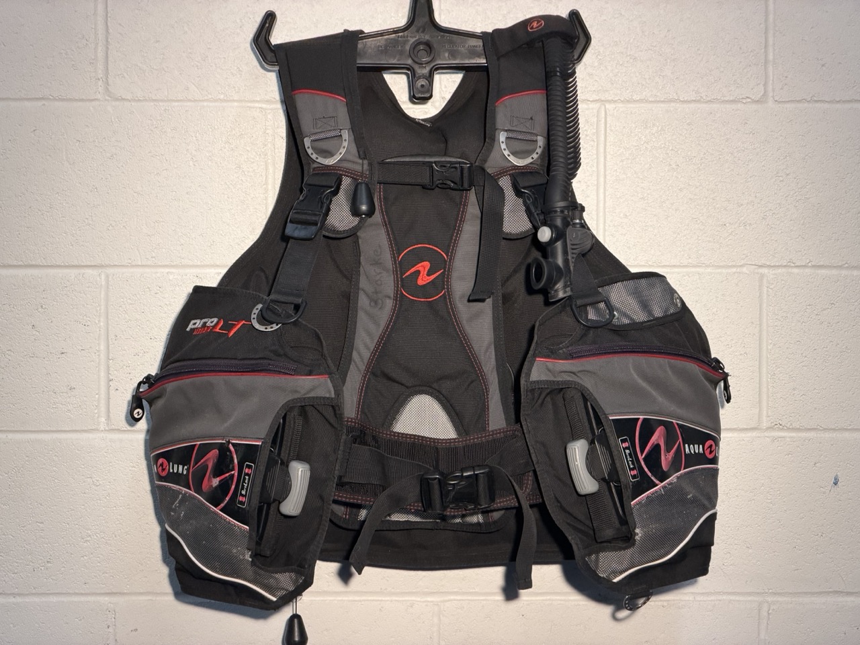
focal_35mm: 100
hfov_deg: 19.6
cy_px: 322
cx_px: 430
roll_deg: +0.0
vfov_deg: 14.8
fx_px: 2484
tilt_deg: -6.4
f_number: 2.8
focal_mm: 16.89
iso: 250
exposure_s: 1/120
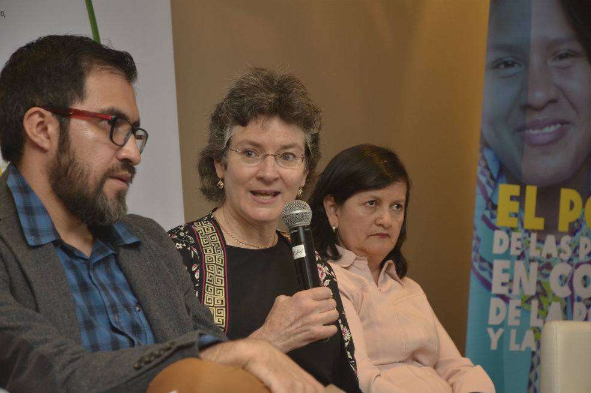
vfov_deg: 13.0
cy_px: 196
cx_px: 296
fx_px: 1723
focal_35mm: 105
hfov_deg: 19.5
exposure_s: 1/60
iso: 500
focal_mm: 70
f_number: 5
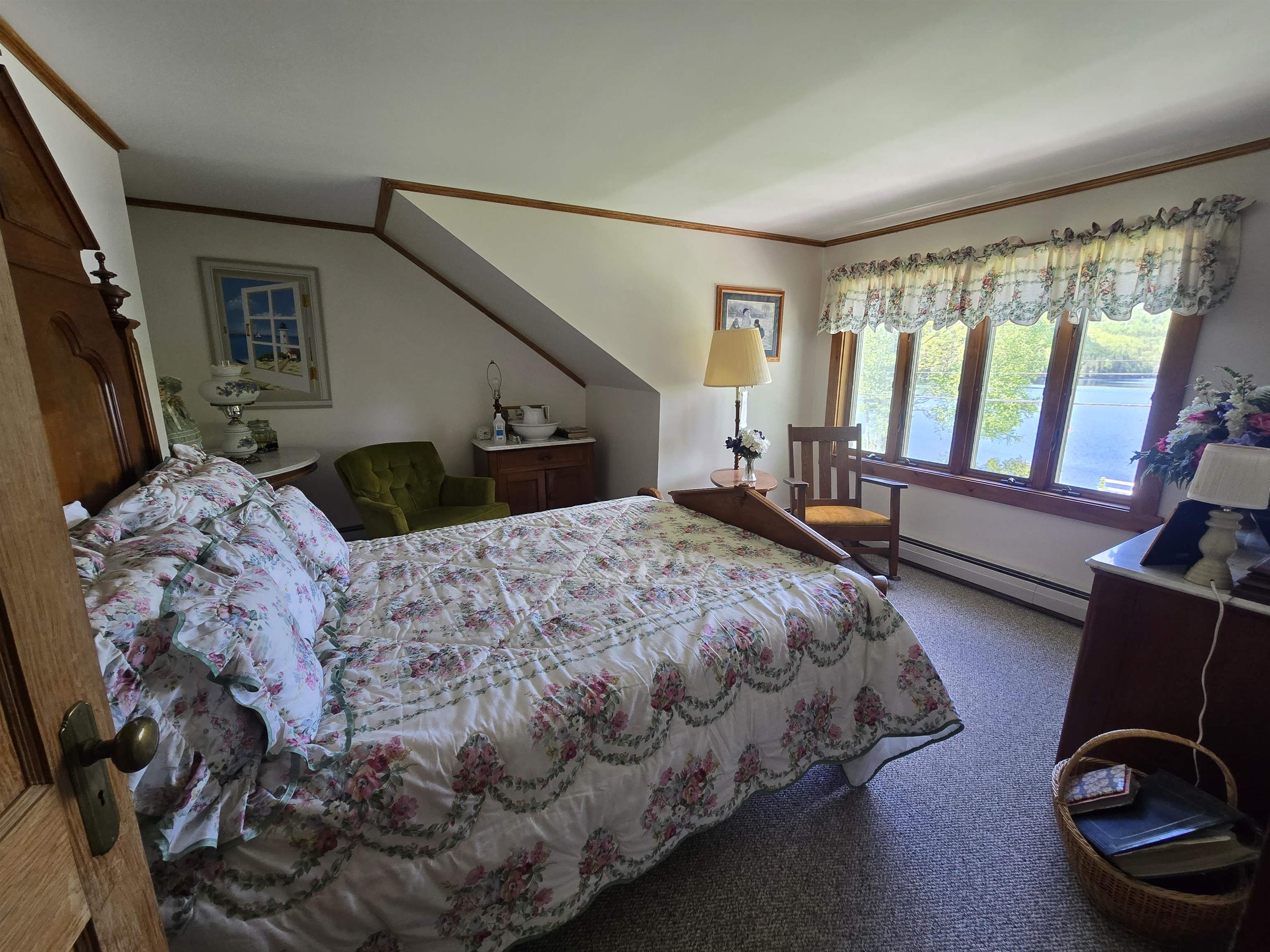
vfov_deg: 89.9
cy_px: 476
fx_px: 477
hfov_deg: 106.2
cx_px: 635
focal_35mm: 13
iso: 160
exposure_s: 1/60
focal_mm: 2.2
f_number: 2.2
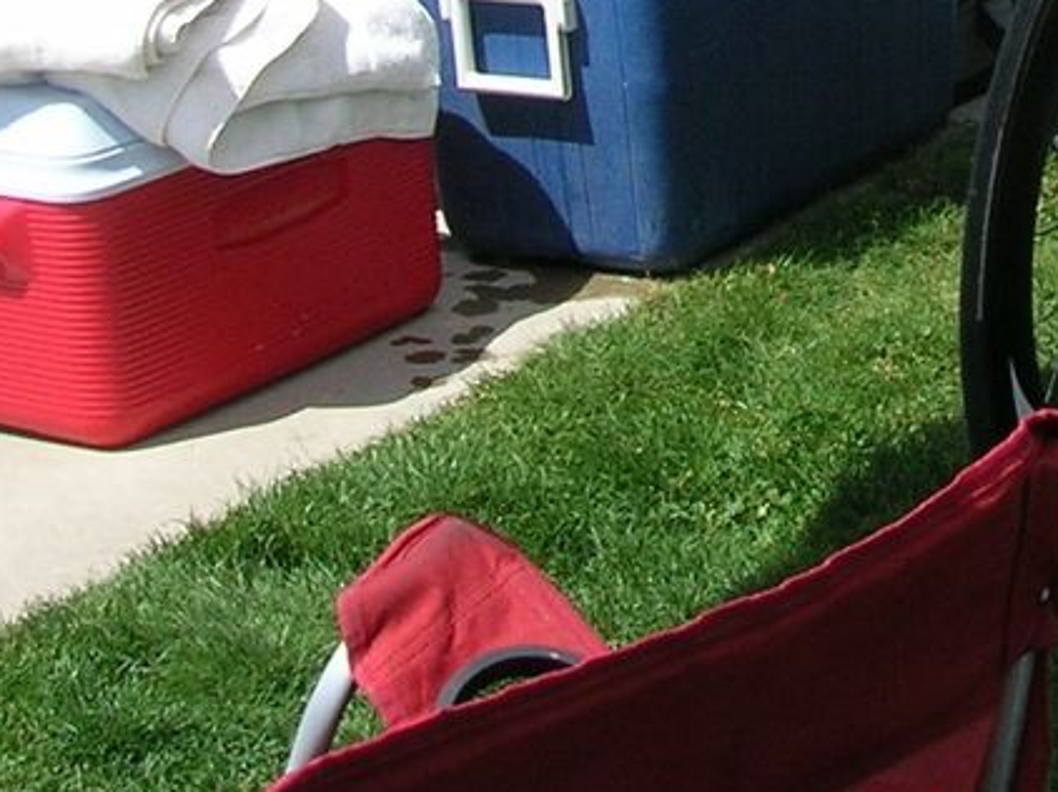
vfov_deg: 10.8
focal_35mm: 129
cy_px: -639
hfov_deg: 14.9
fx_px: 3941
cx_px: 1211
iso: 50
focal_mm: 5.7
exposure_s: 1/335
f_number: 4.9
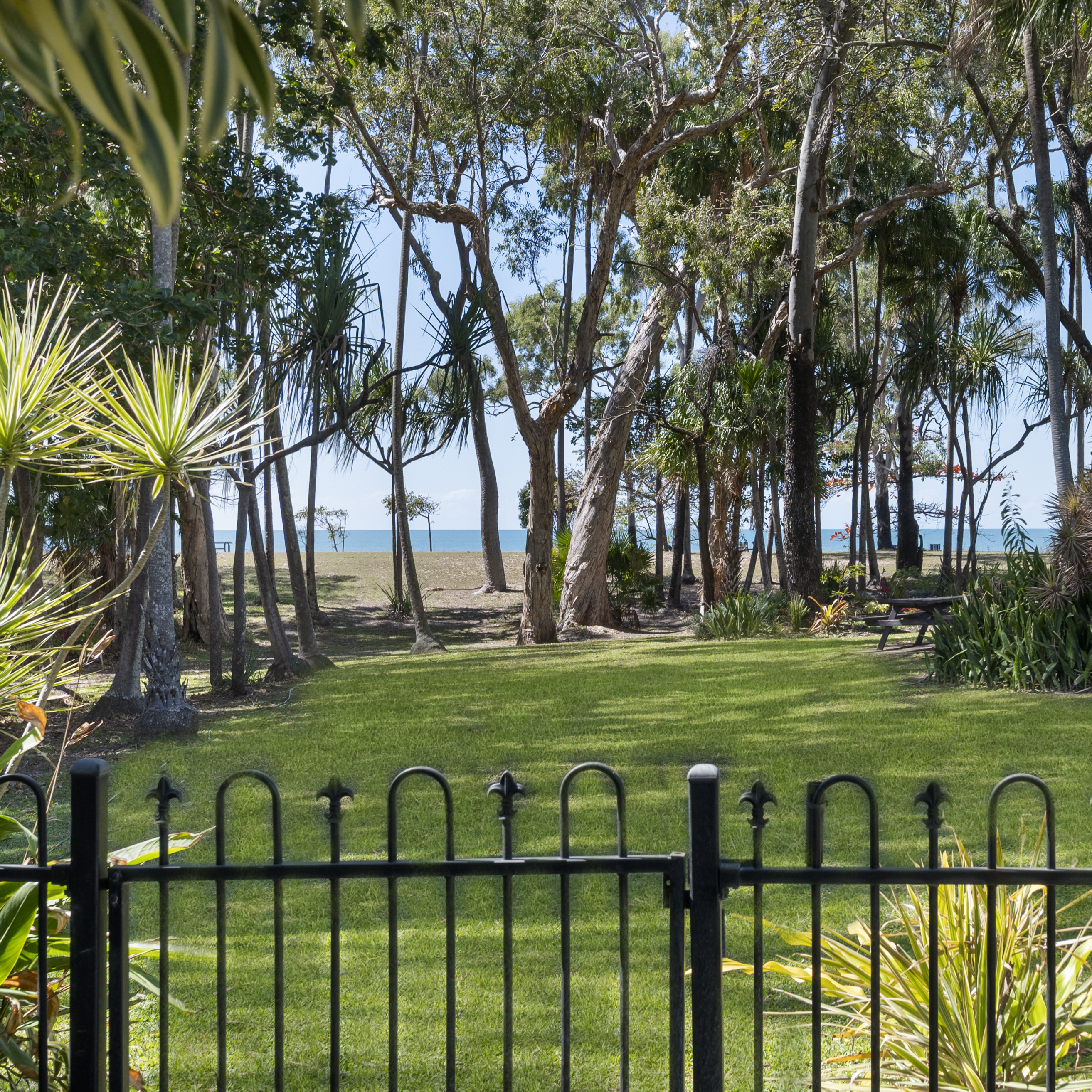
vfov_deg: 29.6
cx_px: 786
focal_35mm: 58
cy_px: 551
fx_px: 2070
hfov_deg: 29.2
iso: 400
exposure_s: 1/500
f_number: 8
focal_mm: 30
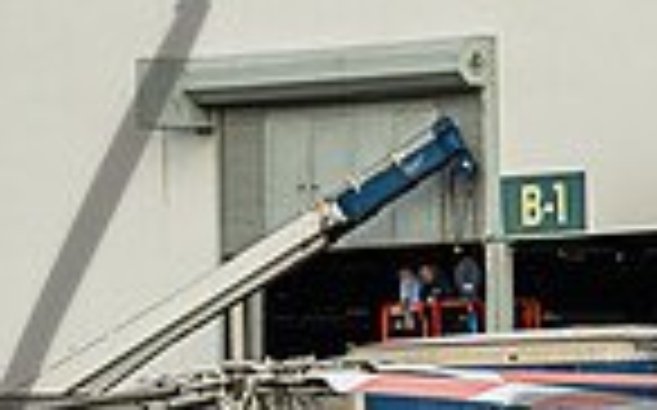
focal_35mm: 690
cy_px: 507
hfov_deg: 3.0
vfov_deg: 1.9
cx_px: 252
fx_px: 12345
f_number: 7.1
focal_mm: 170
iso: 320
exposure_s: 1/500
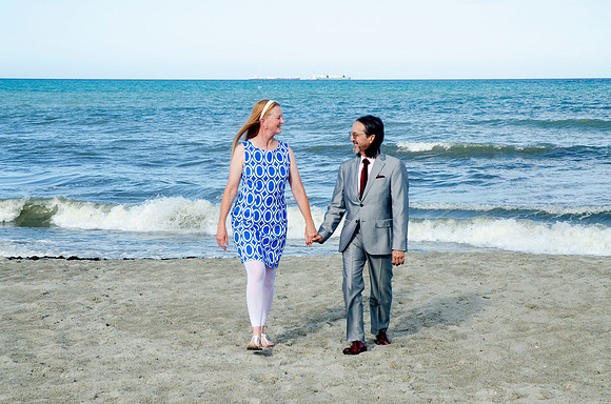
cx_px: 306
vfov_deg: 16.0
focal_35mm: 85
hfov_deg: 24.0
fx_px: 1435
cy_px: 202
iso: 100
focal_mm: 55
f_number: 9
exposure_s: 1/250
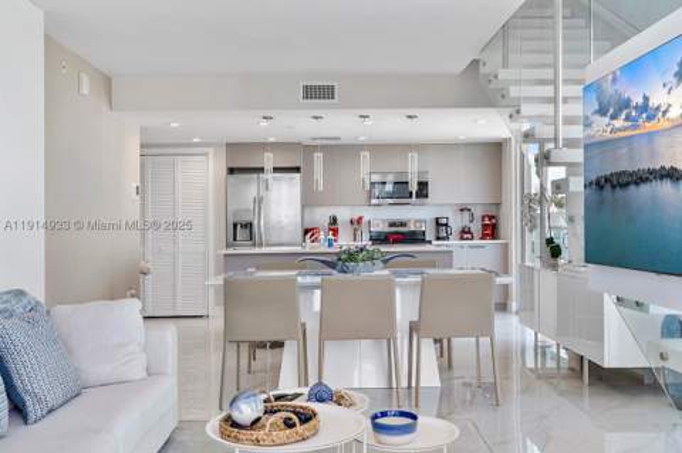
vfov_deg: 37.8
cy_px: 226
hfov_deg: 54.5
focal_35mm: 35
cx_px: 341
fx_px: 662
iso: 640
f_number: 8
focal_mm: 35
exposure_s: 1/125
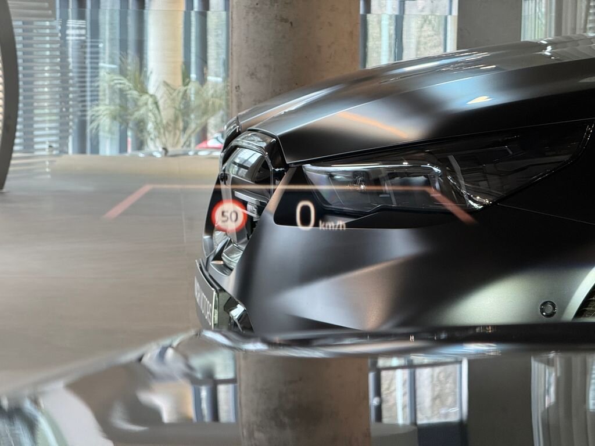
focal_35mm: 120
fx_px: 2063
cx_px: 298
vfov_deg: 12.3
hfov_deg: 16.4
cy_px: 223
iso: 200
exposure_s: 1/98
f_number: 2.8
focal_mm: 15.66
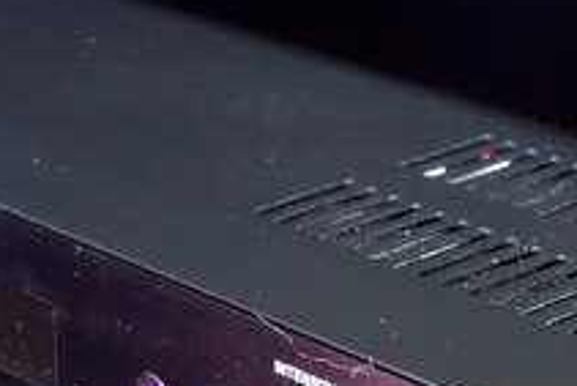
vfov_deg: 8.6
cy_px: 407
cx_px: 336
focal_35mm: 159
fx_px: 2550
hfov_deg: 12.9
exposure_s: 1/30
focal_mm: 15.45
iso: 5000
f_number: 4
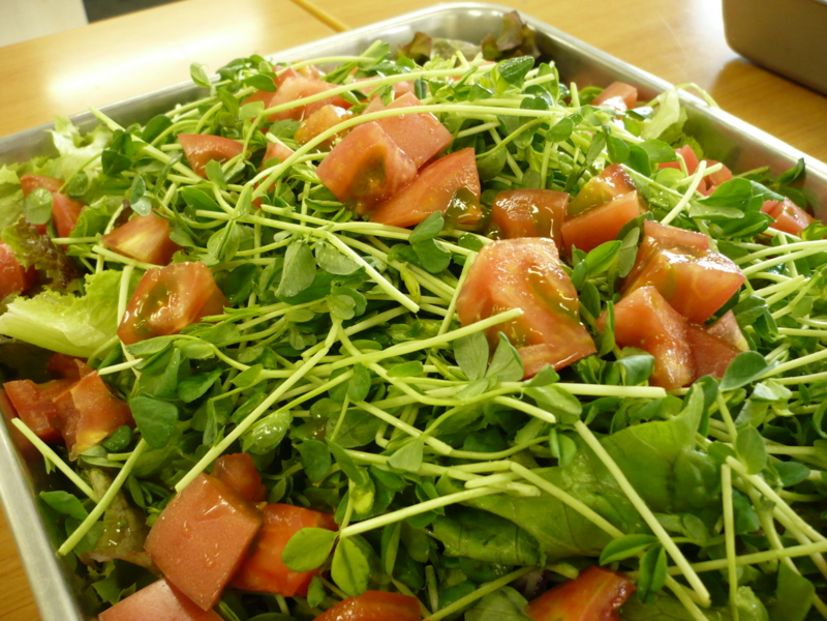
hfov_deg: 52.6
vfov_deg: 40.7
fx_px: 836
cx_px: 414
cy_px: 310
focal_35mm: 35
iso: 200
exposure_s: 1/20
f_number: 2.8
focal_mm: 5.8
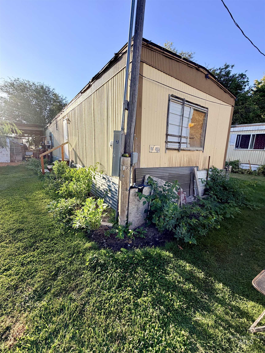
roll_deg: -3.0
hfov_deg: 85.7
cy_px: 176
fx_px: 143
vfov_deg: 102.1
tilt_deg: -11.2
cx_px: 132
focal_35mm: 14
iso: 40
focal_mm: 2.22
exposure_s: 1/574
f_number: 2.2
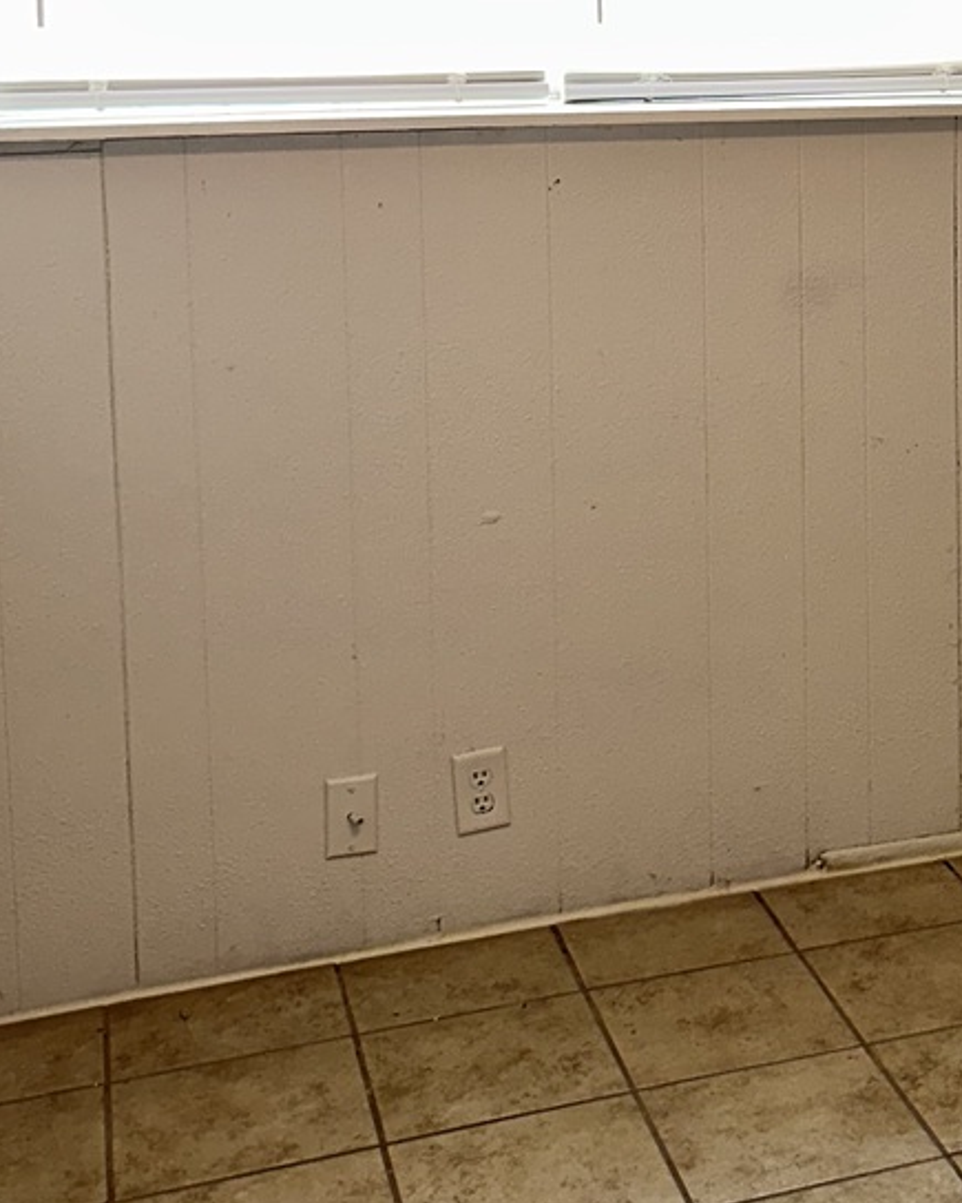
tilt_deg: -5.2
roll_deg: +0.2
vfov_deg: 29.6
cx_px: 1035
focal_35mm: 62
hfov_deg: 23.2
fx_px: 2207
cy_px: 190
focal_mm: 6.86
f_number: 1.78
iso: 80
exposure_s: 1/21
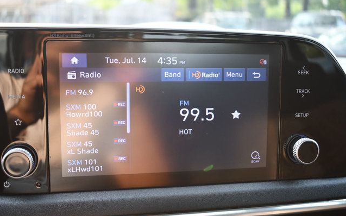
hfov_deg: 48.2
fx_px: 387
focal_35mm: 41
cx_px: 173
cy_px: 105
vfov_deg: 31.2
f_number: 4
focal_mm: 27
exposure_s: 1/250
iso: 720
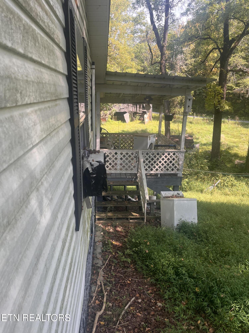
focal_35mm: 26
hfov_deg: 53.1
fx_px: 249
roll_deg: -0.1
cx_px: 124
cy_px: 166
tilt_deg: -17.9
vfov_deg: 67.3
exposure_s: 1/325
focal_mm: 5.1
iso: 50
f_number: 1.6
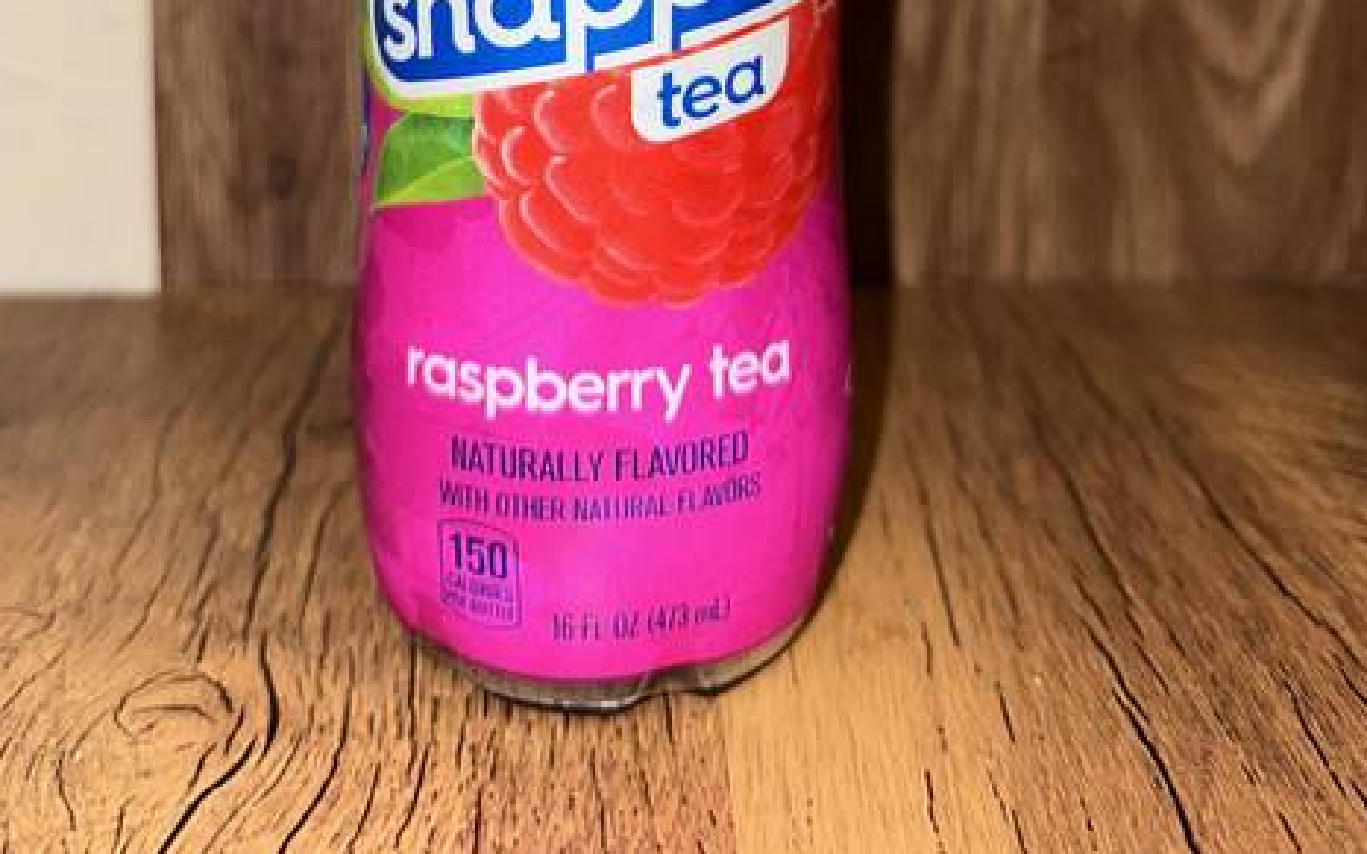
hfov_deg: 49.2
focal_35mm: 40
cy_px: -157
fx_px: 1490
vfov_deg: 28.1
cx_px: 634
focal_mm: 6.86
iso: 50
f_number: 1.78
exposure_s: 1/54
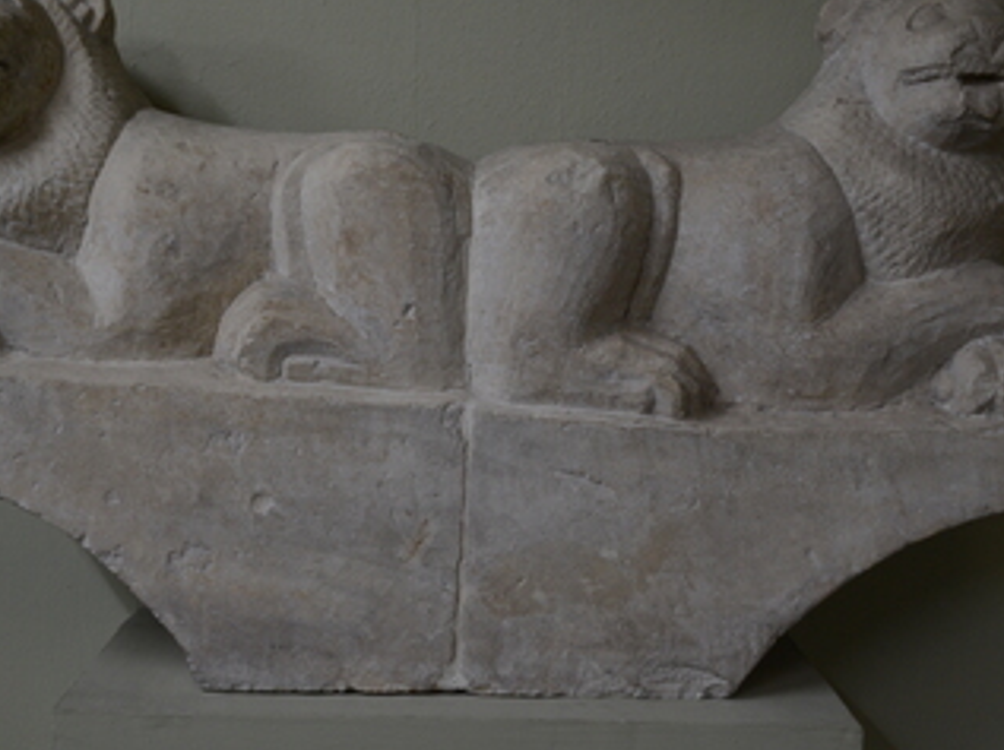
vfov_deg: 32.8
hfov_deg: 42.9
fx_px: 1275
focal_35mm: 44
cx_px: 453
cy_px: 359
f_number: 4.5
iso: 1000
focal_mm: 22
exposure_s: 1/80
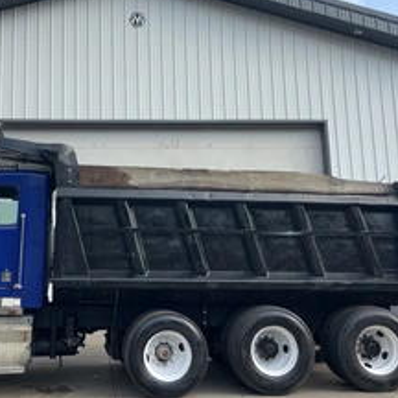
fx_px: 533
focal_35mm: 41
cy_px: 160
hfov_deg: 40.3
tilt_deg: +9.7
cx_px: 123
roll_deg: +0.4
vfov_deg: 40.8
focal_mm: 5.1
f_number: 1.6
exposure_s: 1/1852
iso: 32
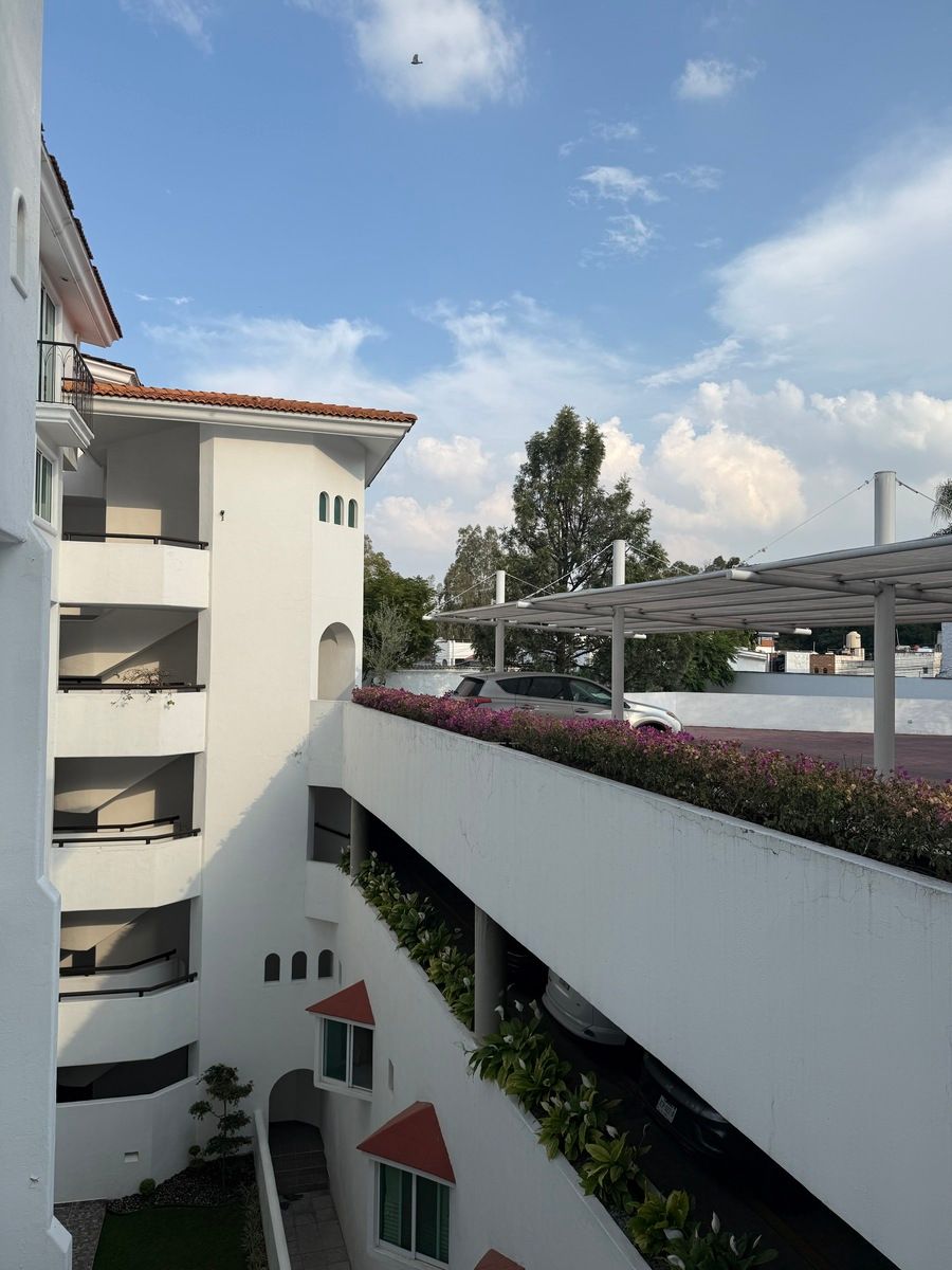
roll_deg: -1.8
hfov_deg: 56.8
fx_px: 880
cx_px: 476
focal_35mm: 24
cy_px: 635
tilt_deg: +1.5
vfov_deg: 71.6
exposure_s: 1/3759
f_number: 1.78
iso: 80
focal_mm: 6.76
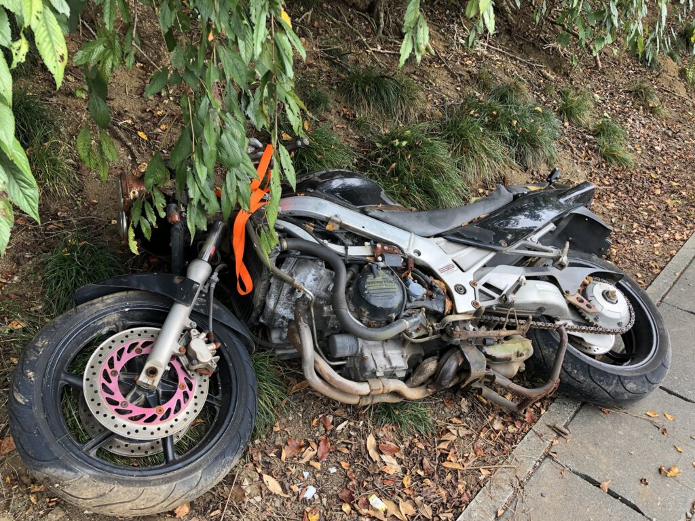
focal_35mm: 28
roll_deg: -4.0
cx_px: 348
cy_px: 260
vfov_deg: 49.7
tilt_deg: -30.4
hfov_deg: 63.4
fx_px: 562
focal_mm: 4
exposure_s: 1/120
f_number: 1.8
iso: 25
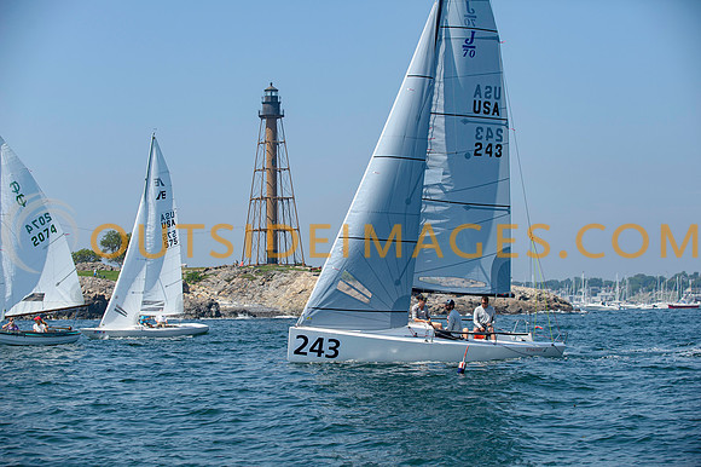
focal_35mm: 82
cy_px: 234
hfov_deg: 24.8
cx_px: 350
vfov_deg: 16.7
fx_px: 1591
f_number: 4
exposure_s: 1/2000
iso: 200
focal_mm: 80
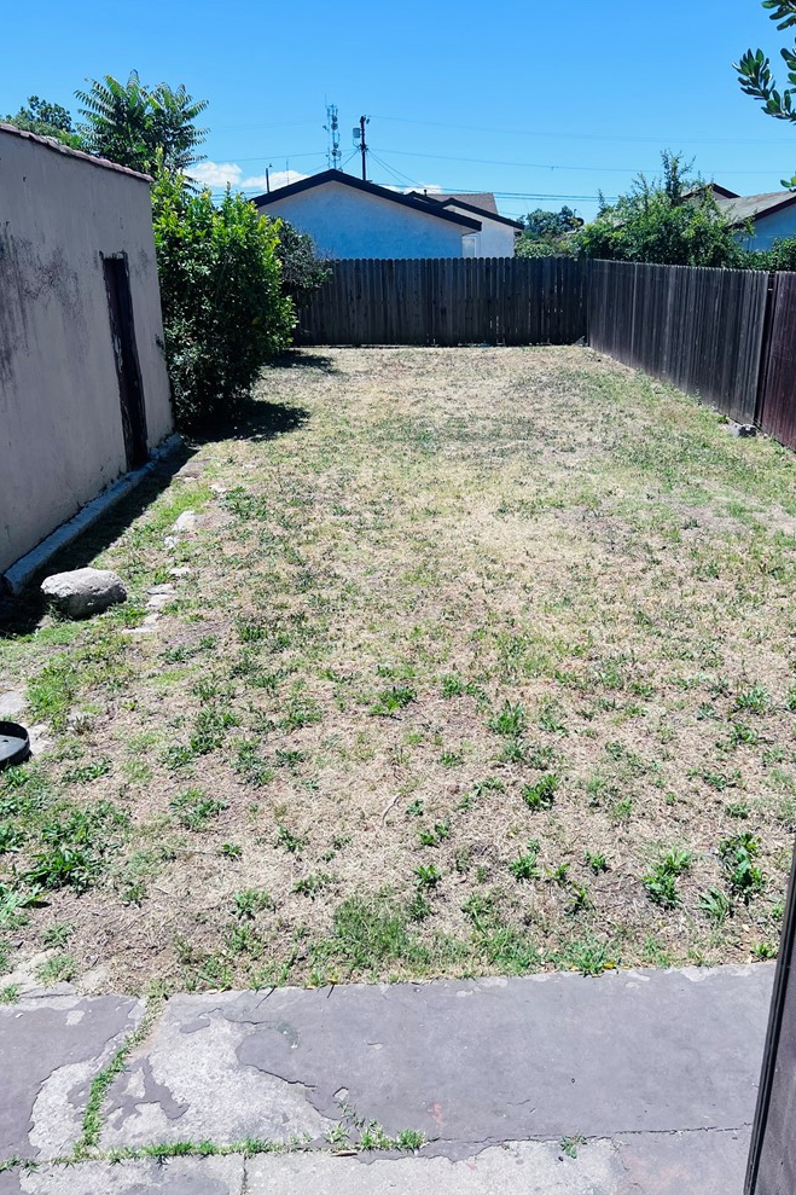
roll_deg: +0.7
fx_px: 929
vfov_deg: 65.5
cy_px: 614
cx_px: 437
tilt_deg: -21.0
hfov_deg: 46.3
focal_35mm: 28
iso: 50
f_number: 1.5
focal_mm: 5.7
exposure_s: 1/4115
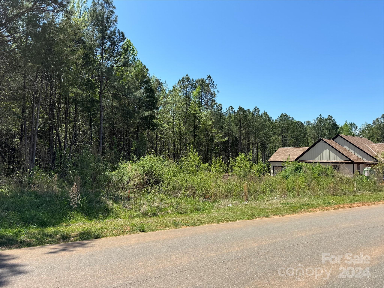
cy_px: 144
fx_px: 266
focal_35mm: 24
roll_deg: -1.0
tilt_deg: +3.5
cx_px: 192
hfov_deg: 71.6
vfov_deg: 56.8
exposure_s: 1/3597
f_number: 1.78
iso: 80
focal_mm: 6.76
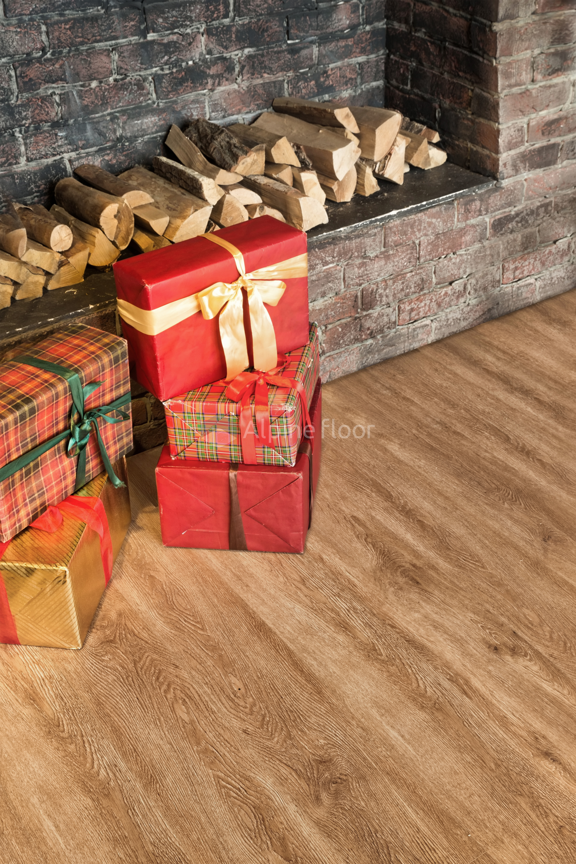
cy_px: 432
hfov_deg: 35.1
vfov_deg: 50.7
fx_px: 911
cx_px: 288
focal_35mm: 38
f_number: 14
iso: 200
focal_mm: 38
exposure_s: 4
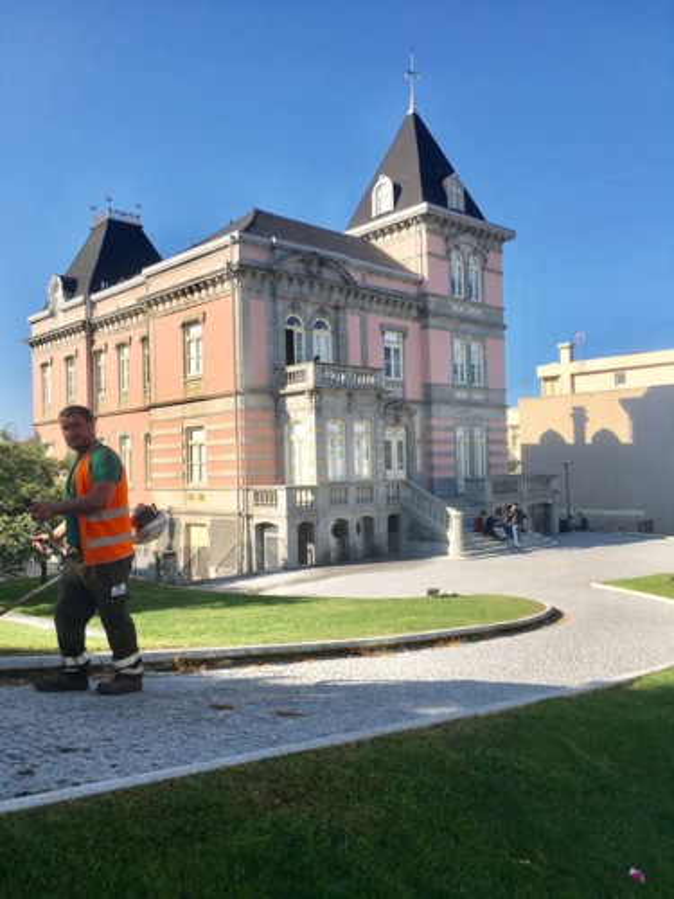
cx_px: 337
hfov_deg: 48.2
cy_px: 450
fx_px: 753
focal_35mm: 29
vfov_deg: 61.7
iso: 25
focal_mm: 4.15
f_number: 2.2
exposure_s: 1/1451
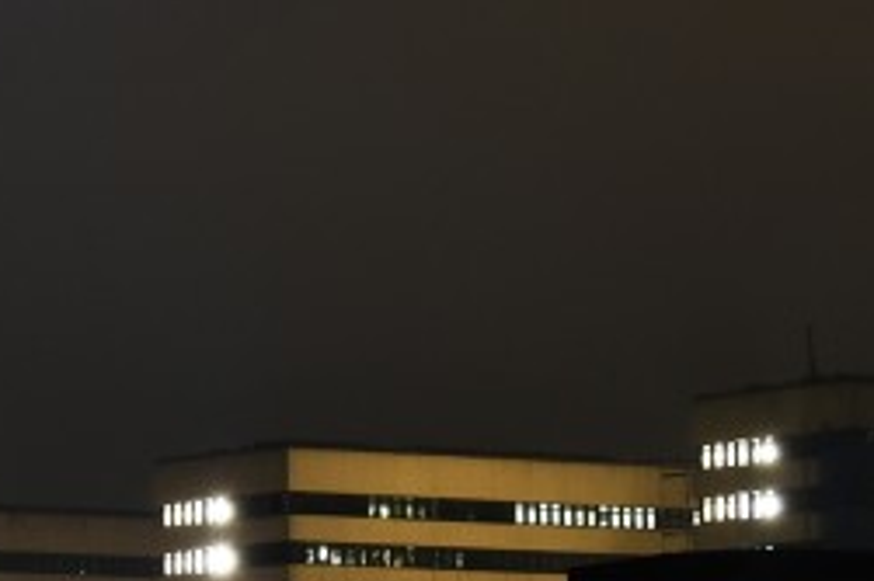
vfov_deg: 4.4
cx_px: 141
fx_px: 7545
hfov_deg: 6.6
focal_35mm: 311
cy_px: 863
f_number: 7.1
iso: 100
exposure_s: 10
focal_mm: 65
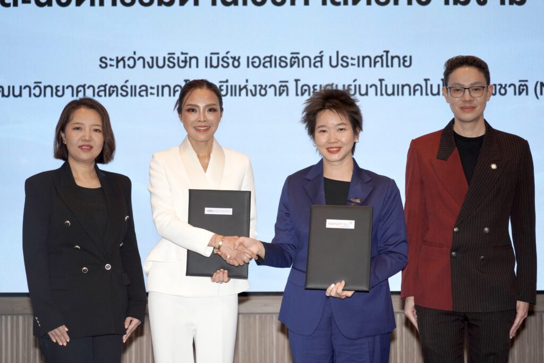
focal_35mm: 78
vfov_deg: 17.5
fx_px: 1179
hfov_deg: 26.0
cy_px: 182
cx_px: 272
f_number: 4.5
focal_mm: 78
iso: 250
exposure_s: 1/160
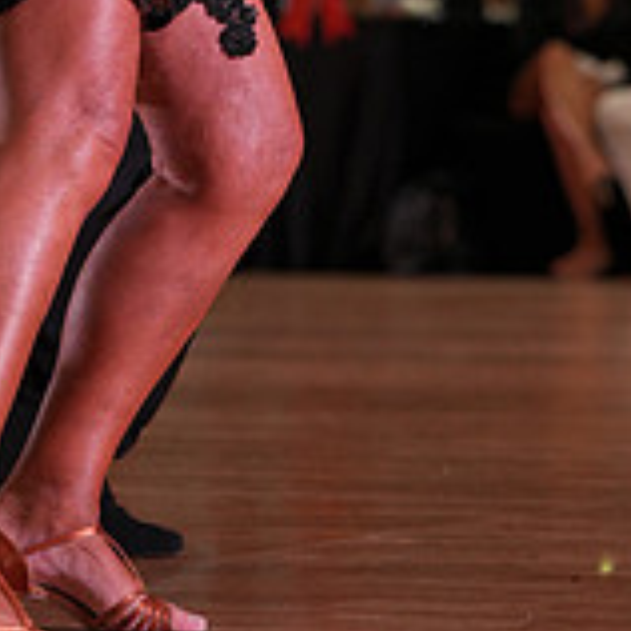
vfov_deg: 5.2
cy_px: -252
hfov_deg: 5.2
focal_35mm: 337
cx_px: 162
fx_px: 6950
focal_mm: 108
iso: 800
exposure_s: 1/400
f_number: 4
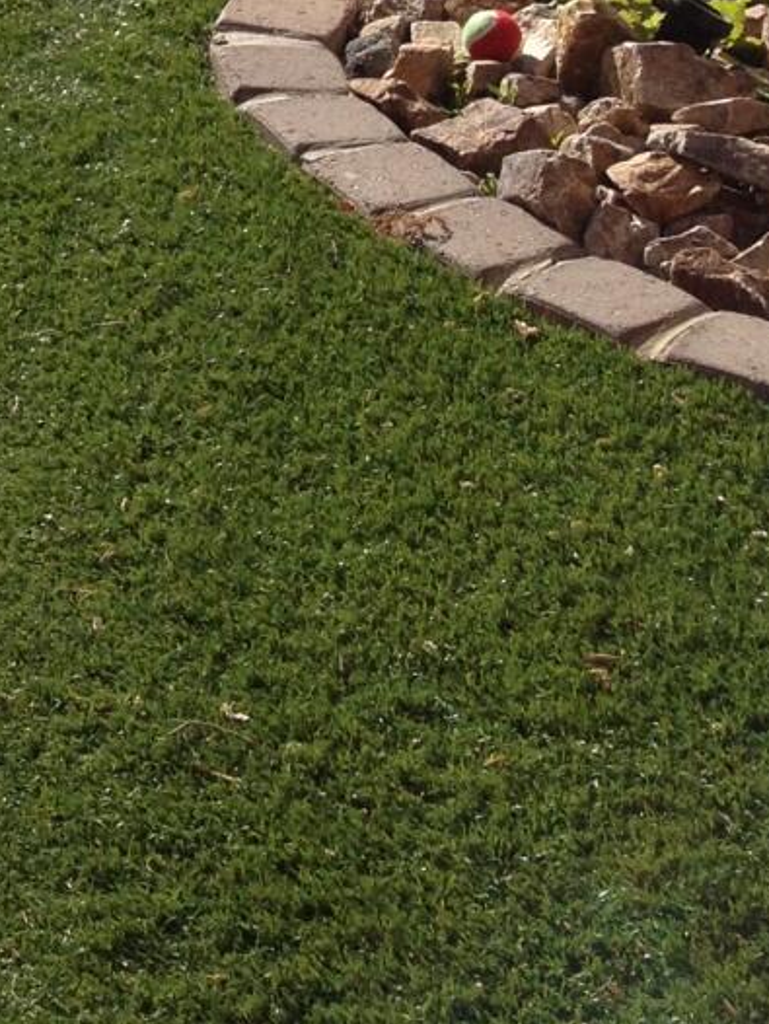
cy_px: -578
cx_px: -483
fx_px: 3936
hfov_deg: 10.6
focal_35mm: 133
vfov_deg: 13.8
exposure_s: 1/1623
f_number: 2.4
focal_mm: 4.28
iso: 80
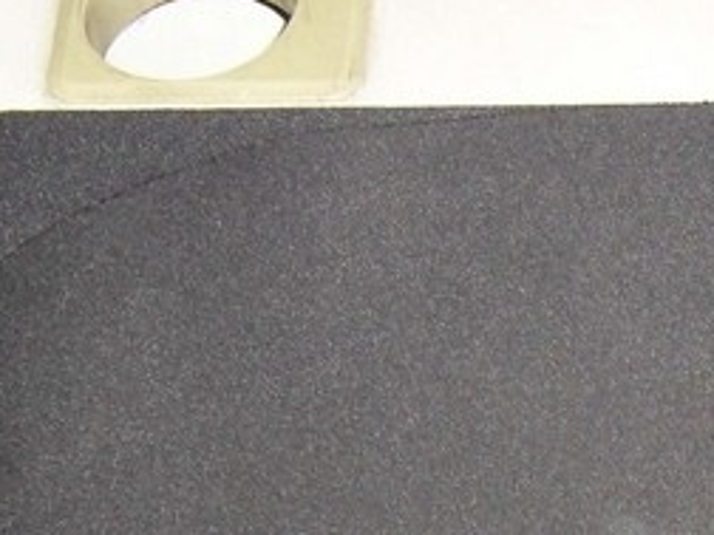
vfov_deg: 9.8
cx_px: 975
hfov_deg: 13.3
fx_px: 2929
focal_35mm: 142
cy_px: 1039
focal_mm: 6.3
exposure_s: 1/45
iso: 200
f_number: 3.2
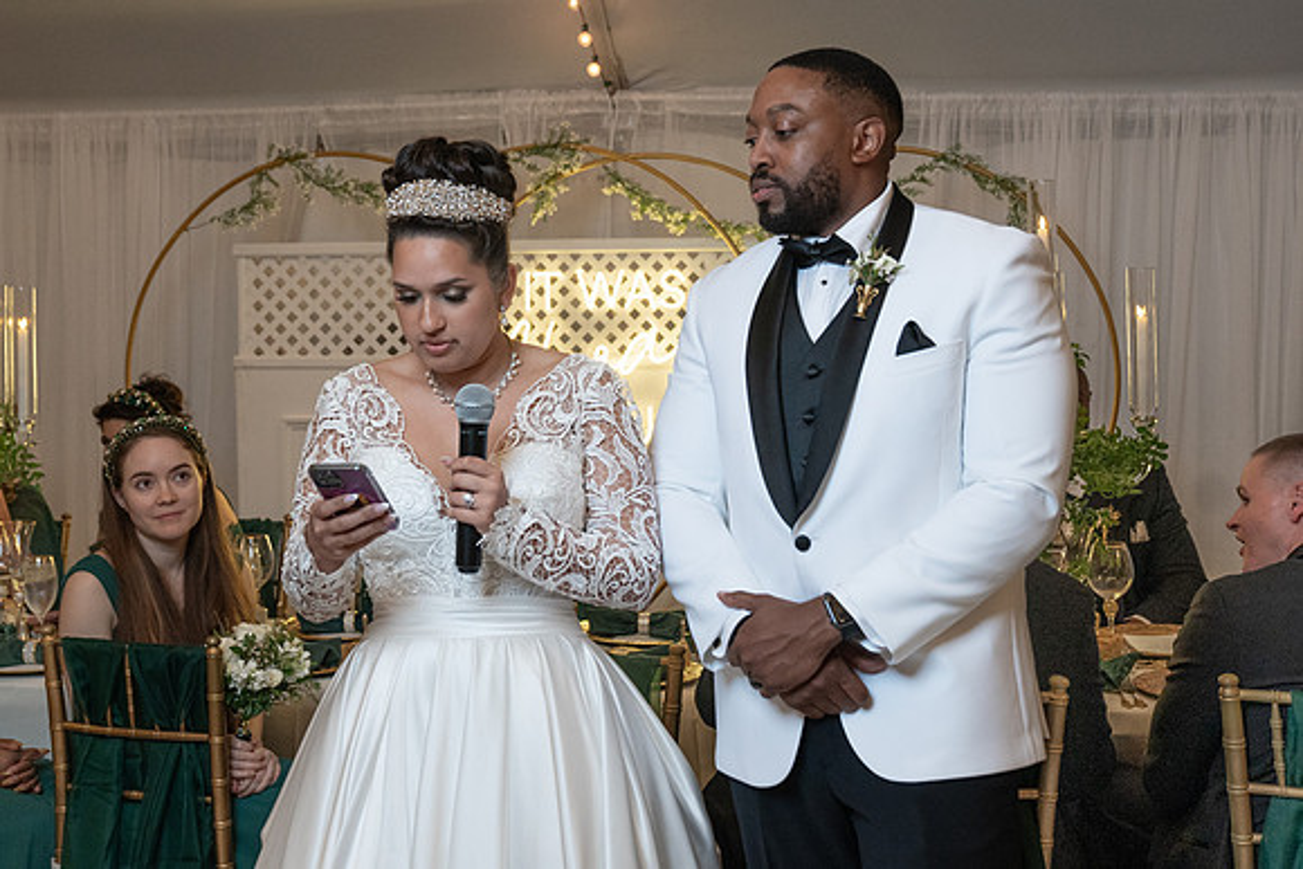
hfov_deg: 39.1
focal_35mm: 51
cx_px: 594
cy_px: 300
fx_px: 1833
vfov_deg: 26.6
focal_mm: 38
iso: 2000
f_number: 4
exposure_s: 1/200
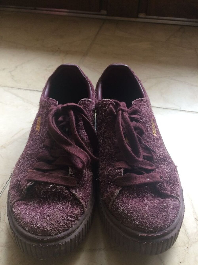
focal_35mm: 29
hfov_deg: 48.2
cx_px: 99
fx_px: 221
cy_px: 132
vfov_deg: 61.7
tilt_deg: -45.0
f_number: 2.2
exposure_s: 1/33
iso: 125
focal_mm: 4.15
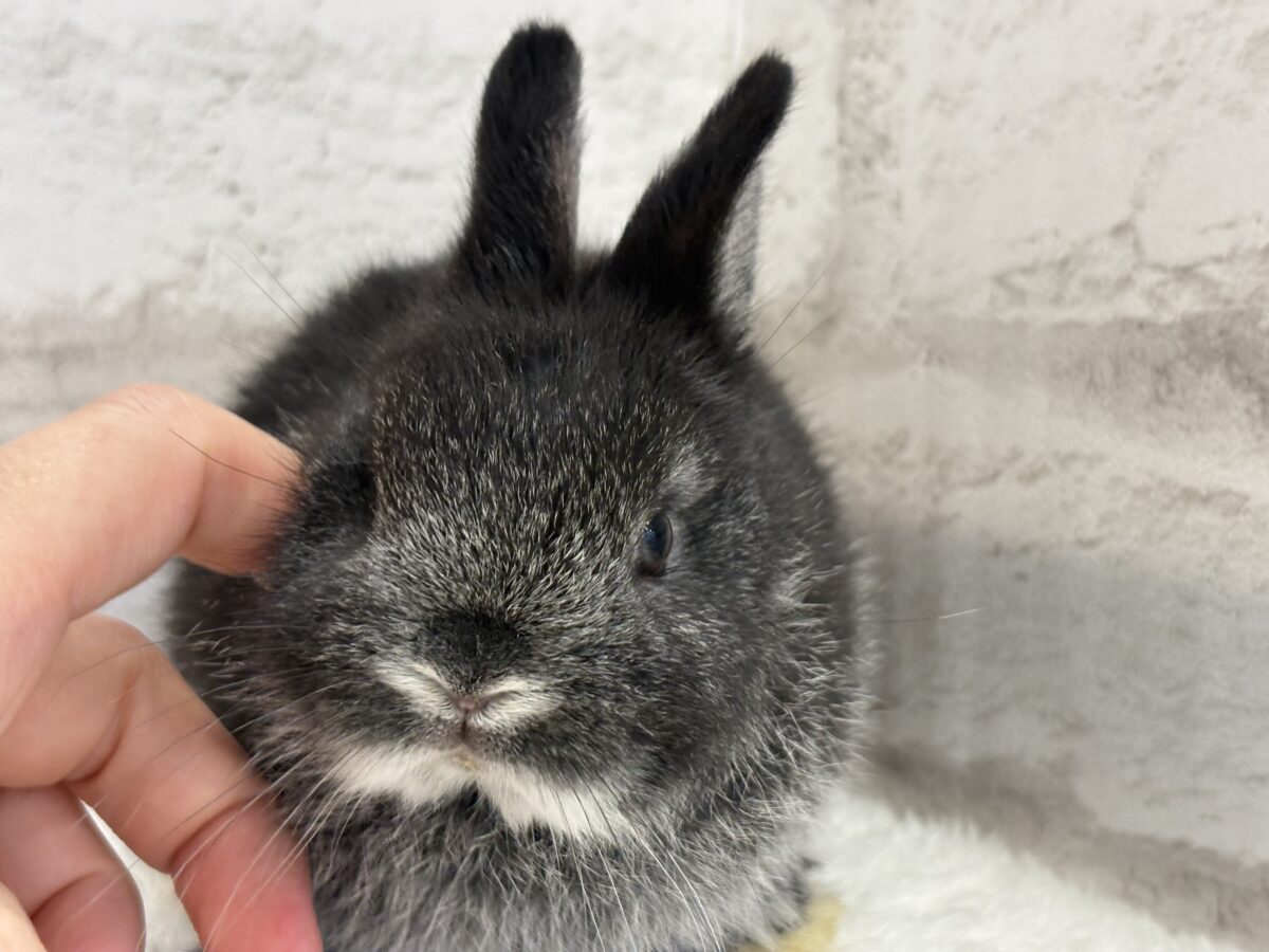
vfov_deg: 28.0
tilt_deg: -6.7
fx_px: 1906
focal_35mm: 52
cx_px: 634
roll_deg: +0.5
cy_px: 476
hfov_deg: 36.8
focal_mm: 5.96
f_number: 1.6
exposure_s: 1/50
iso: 125
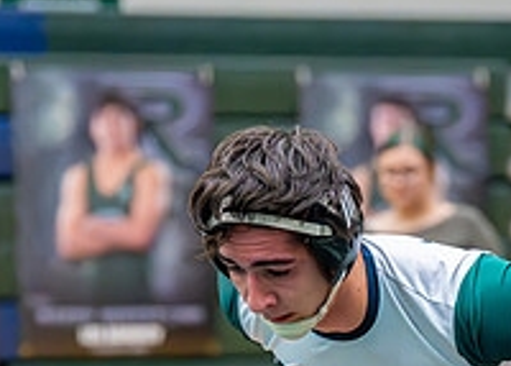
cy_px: 408
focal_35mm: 354
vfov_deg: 4.1
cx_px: 487
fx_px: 5139
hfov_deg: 5.7
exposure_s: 1/1000
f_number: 2.8
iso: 6400
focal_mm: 101
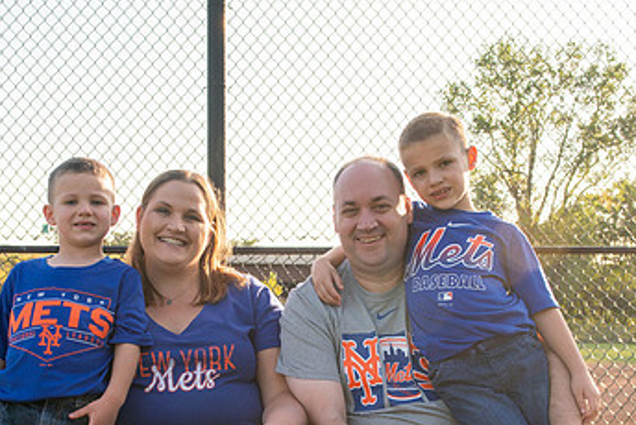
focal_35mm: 59
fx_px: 1043
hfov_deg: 33.9
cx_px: 311
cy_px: 352
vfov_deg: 22.7
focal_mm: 35
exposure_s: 1/250
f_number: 7.1
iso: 400
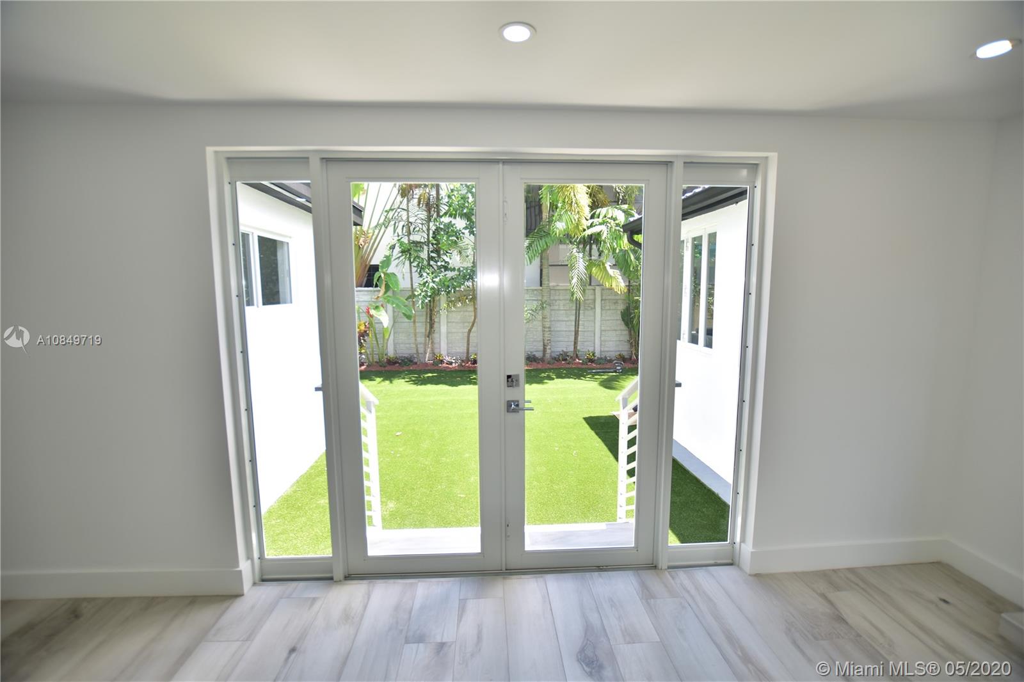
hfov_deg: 100.4
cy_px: 341
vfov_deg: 77.3
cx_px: 512
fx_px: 427
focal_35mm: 15
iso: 100
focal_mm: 10
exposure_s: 1/200
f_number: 3.5
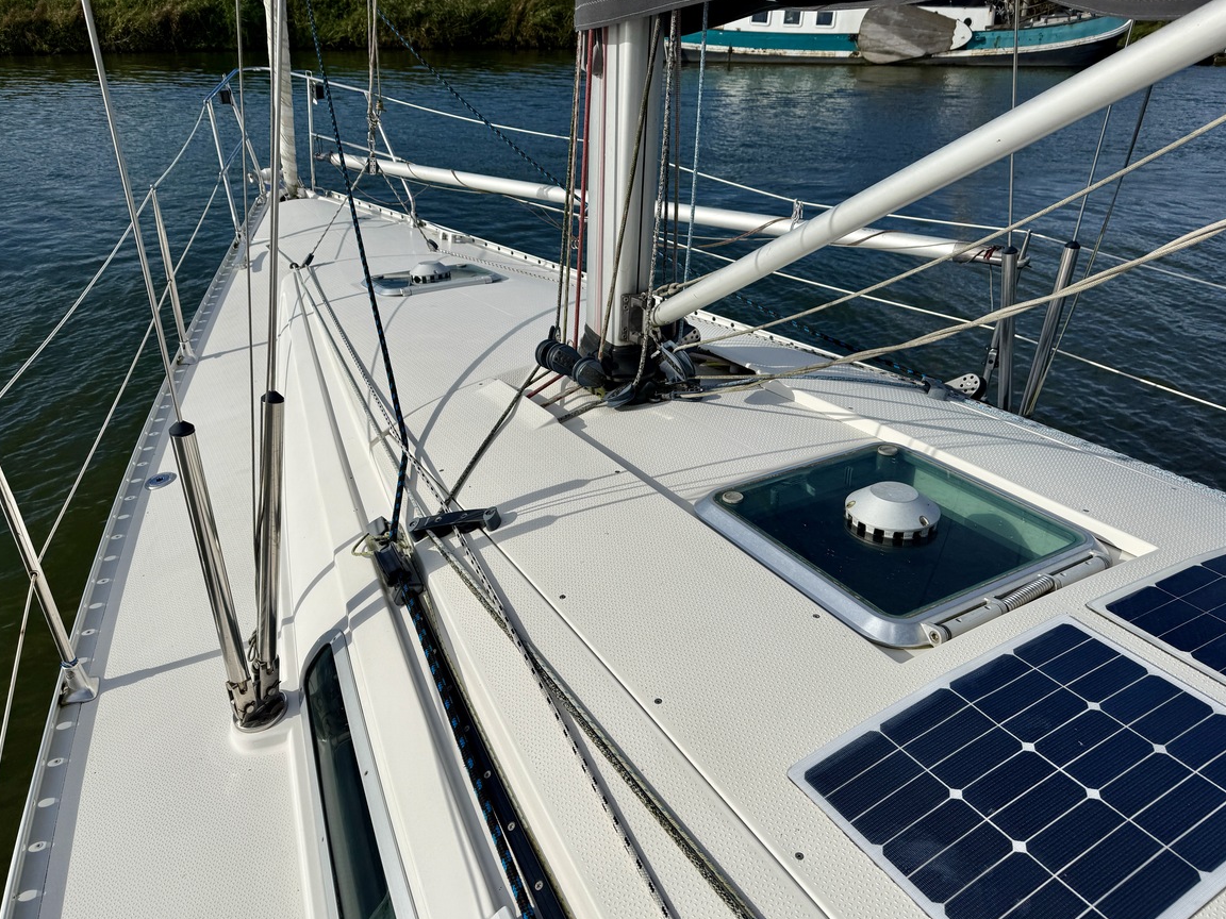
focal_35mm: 25
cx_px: 596
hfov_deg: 69.4
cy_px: 455
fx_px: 885
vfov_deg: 54.9
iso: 80
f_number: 1.78
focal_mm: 6.76
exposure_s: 1/14286
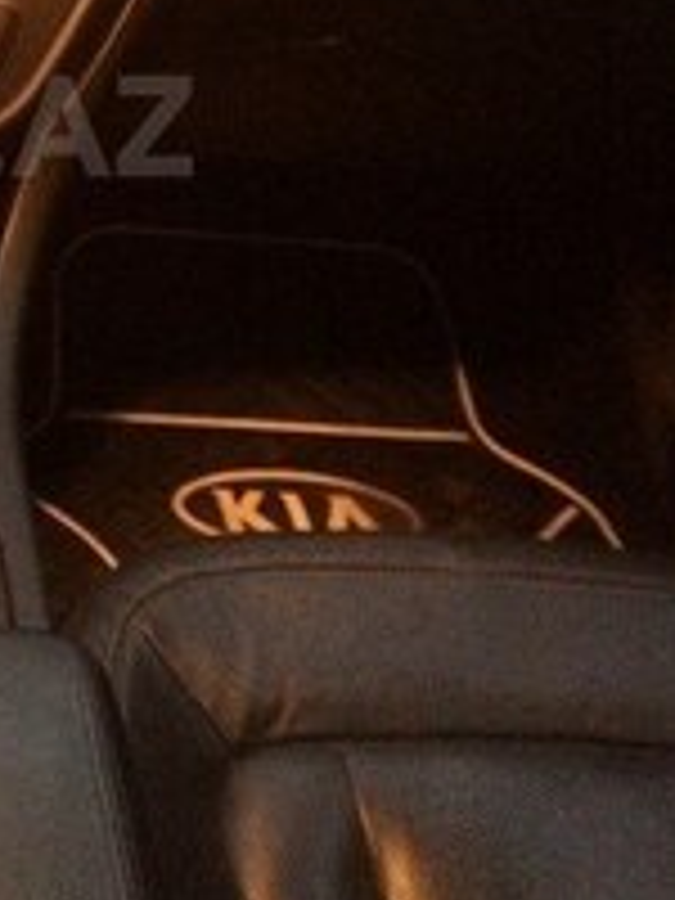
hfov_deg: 19.2
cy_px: 126
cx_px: -153
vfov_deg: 26.3
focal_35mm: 72
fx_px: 1872
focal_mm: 4.15
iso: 500
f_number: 2.2
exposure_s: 1/17
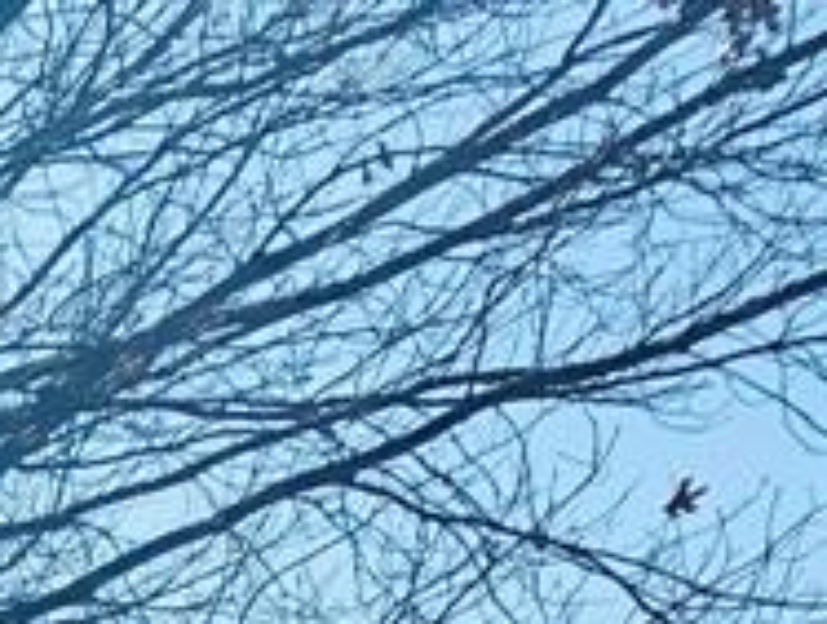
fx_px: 3399
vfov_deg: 9.3
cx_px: -1101
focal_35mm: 142
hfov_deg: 11.6
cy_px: 1553
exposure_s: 1/2160
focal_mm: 4.25
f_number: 1.8
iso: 25
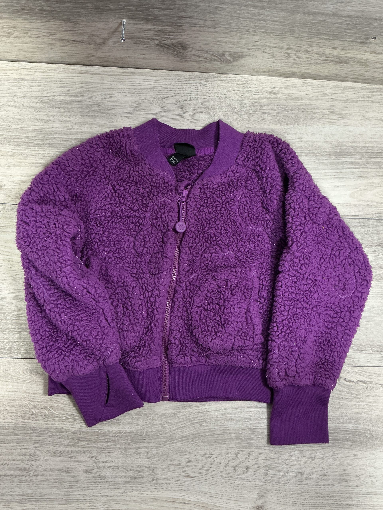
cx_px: 192
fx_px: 428
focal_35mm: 29
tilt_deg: -83.6
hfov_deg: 48.2
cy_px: 255
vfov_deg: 61.7
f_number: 1.8
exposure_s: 1/60
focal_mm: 3
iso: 160
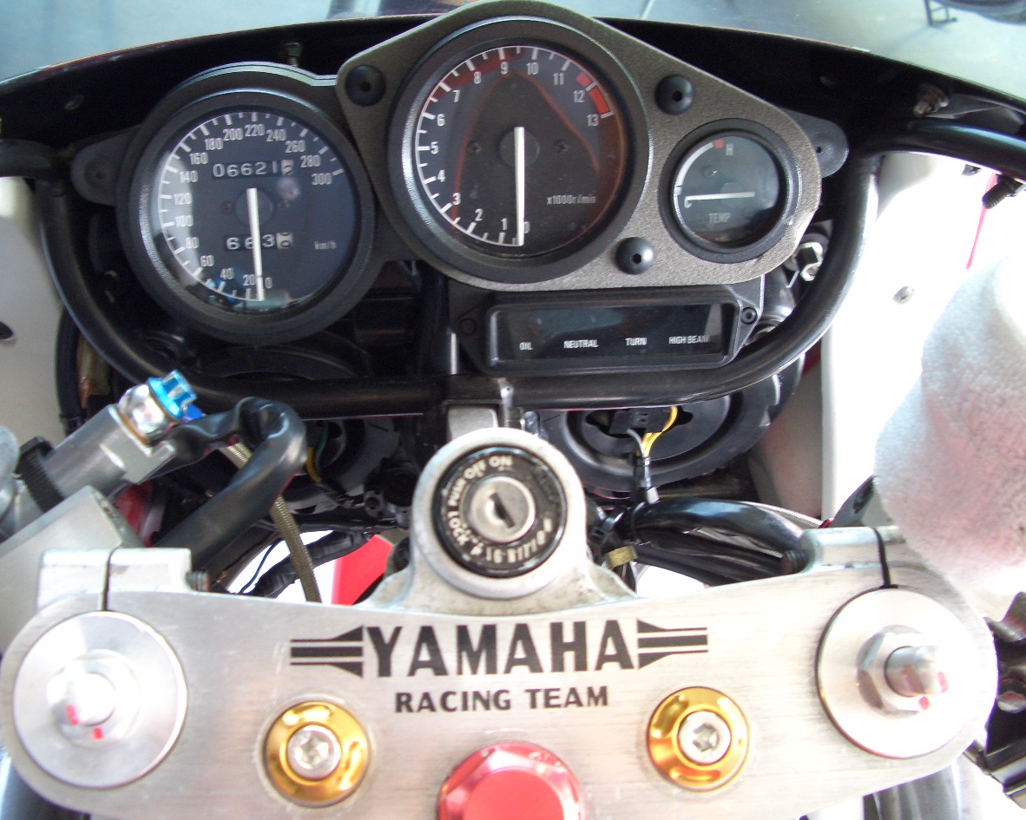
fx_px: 1123
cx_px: 523
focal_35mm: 37
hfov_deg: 49.1
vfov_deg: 40.1
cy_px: 408
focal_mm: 5.8
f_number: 2.6
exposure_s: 1/13
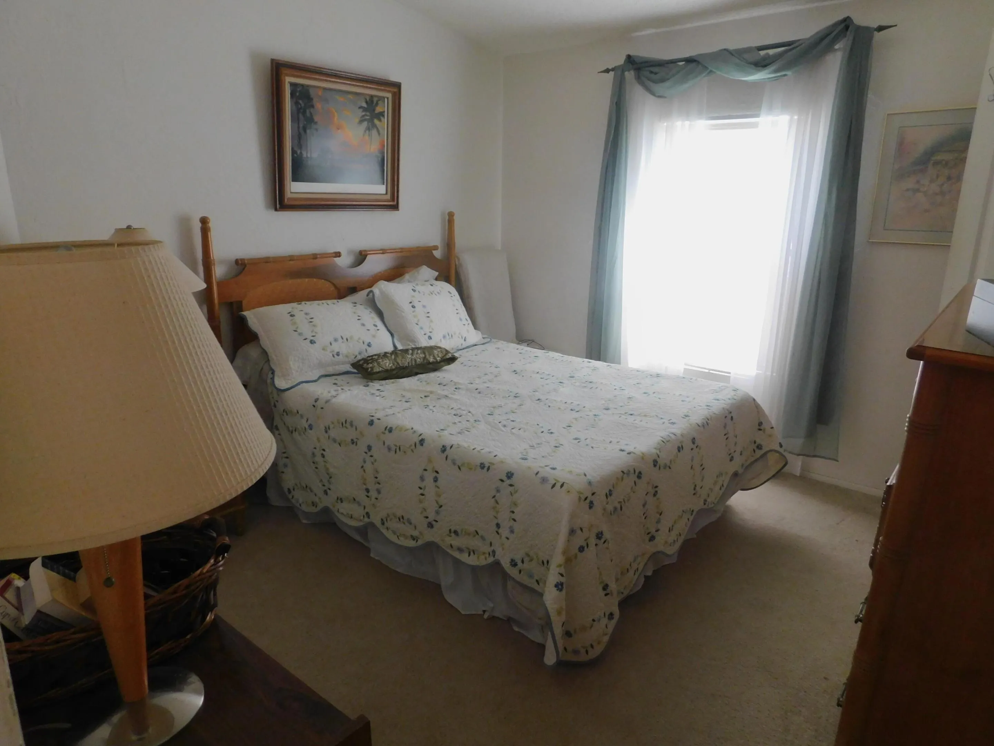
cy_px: 373
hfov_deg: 73.9
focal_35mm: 23
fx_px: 660
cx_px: 497
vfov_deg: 58.9
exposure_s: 1/30
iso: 250
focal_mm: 4
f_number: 3
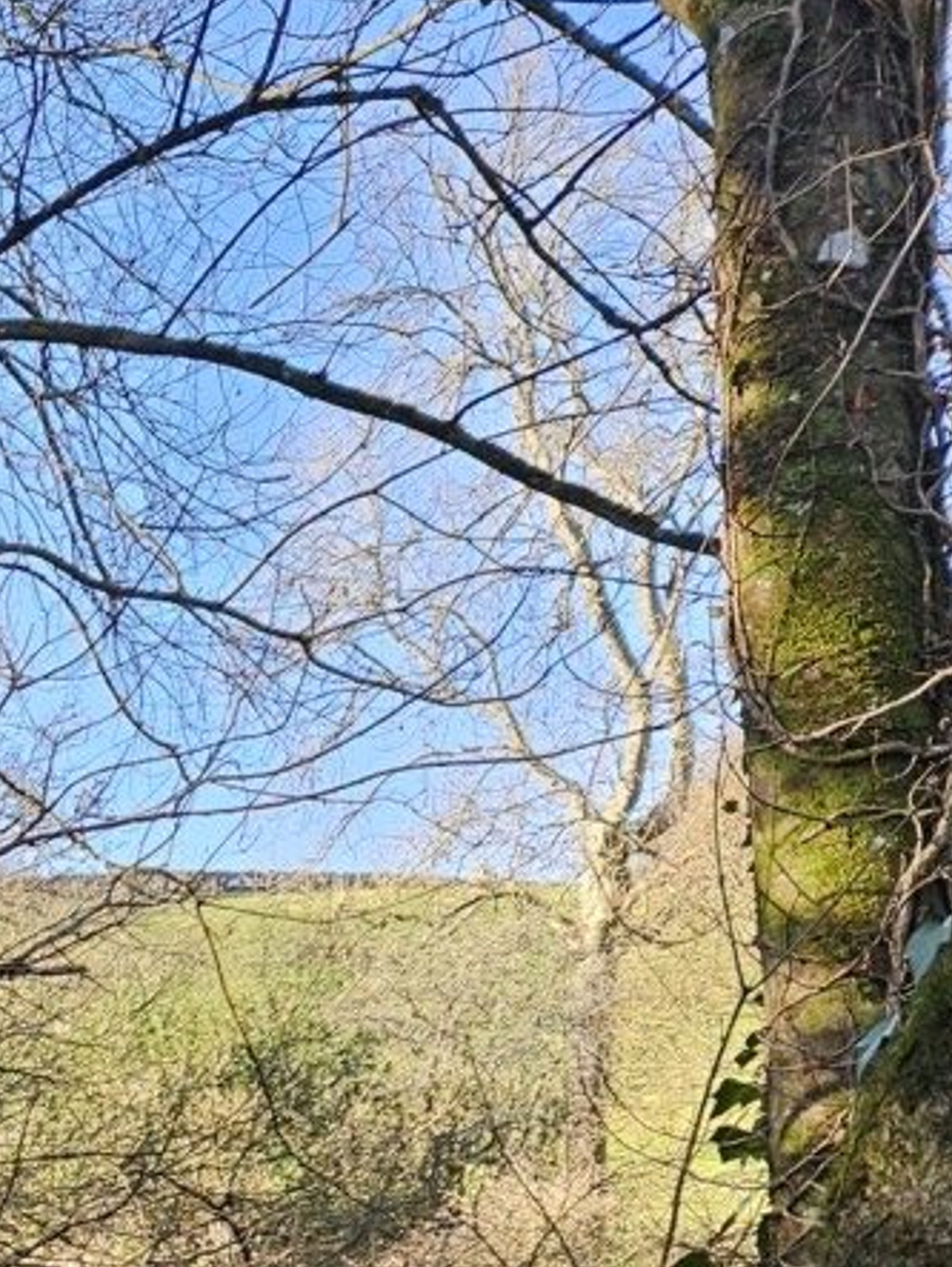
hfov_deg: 15.4
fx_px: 3039
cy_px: 1639
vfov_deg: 21.4
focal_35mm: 83
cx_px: -746
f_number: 1.8
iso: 32
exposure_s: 1/180
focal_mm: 5.4
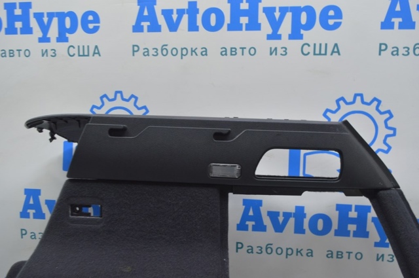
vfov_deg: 39.9
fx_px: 384
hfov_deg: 57.3
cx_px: 210
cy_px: 139
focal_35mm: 33
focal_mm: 22
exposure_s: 1/20
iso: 400
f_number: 5.6
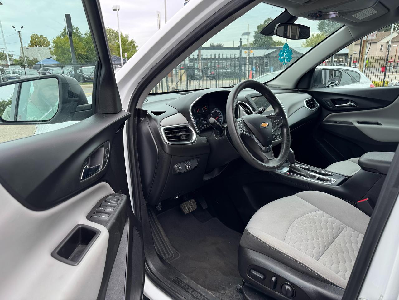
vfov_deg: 56.8
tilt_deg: -17.8
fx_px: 277
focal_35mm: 24
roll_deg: +2.4
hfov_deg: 71.6
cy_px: 150
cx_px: 200
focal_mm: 6.76
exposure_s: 1/352
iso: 80
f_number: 1.78
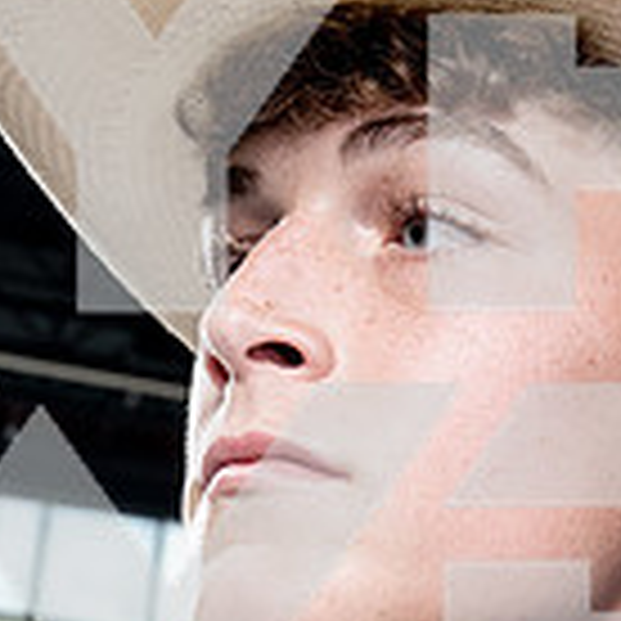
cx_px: 356
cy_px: 623
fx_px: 2760
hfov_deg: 12.8
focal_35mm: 136
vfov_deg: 12.7
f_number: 8
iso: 640
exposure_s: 1/250
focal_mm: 38
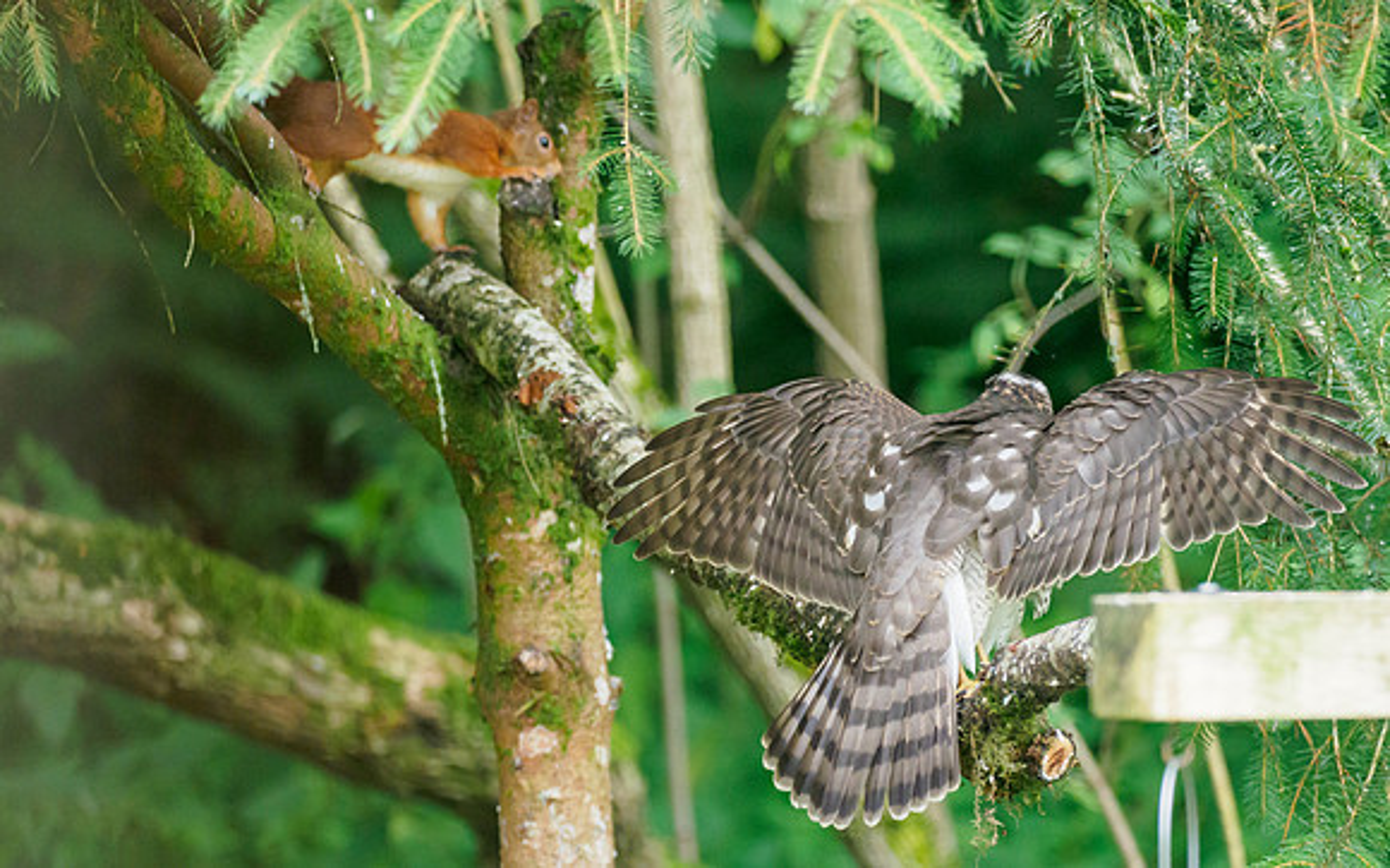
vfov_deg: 2.1
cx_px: 694
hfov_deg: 3.3
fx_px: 24168
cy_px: 522
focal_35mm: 638
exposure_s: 1/400
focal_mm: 300
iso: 4000
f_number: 4
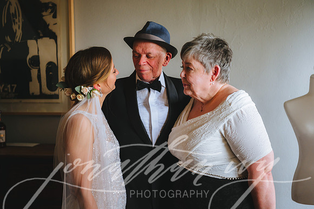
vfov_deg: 24.2
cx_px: 157
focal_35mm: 56
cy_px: 104
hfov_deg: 35.7
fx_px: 488
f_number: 2.8
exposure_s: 1/200
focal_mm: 56
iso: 1600
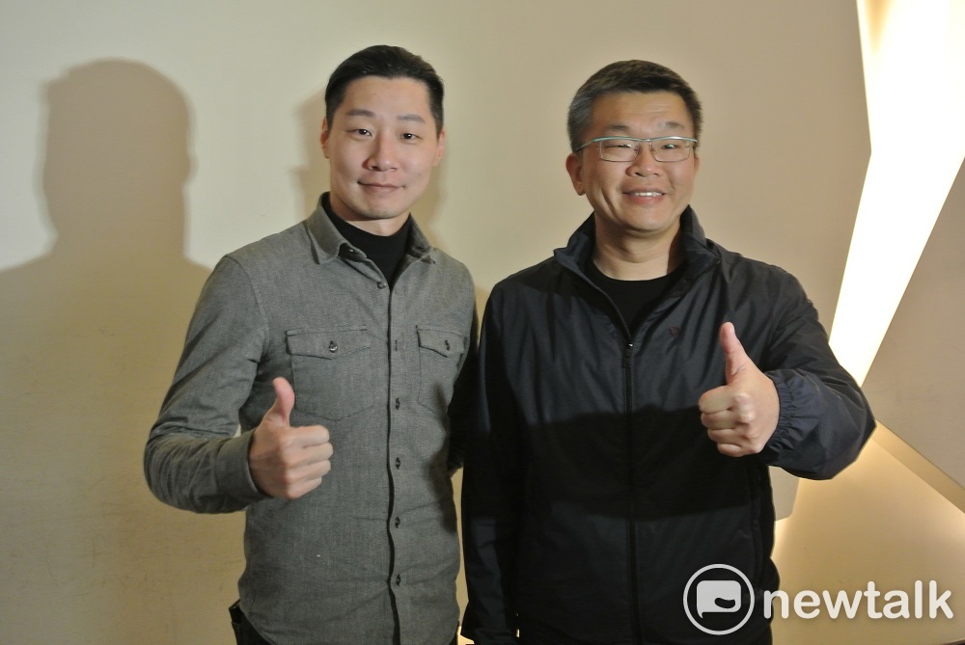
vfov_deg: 28.7
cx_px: 482
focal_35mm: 47
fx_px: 1261
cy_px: 322
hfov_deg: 41.9
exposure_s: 1/13
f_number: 4.5
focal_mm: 17.5
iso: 800
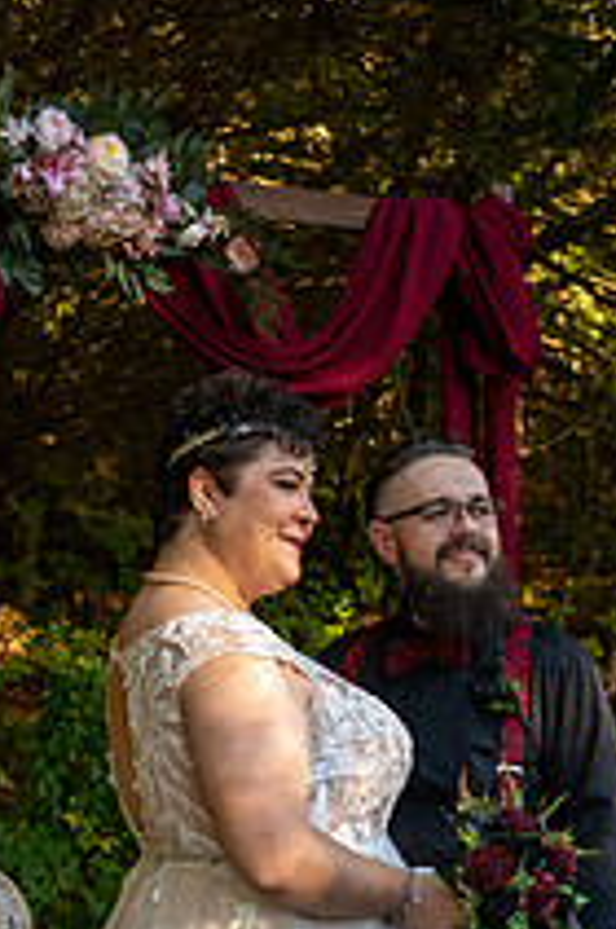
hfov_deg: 16.8
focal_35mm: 81
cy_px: 942
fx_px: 2086
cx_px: 389
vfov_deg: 23.9
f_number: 4
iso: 6400
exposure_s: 1/4000
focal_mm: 38
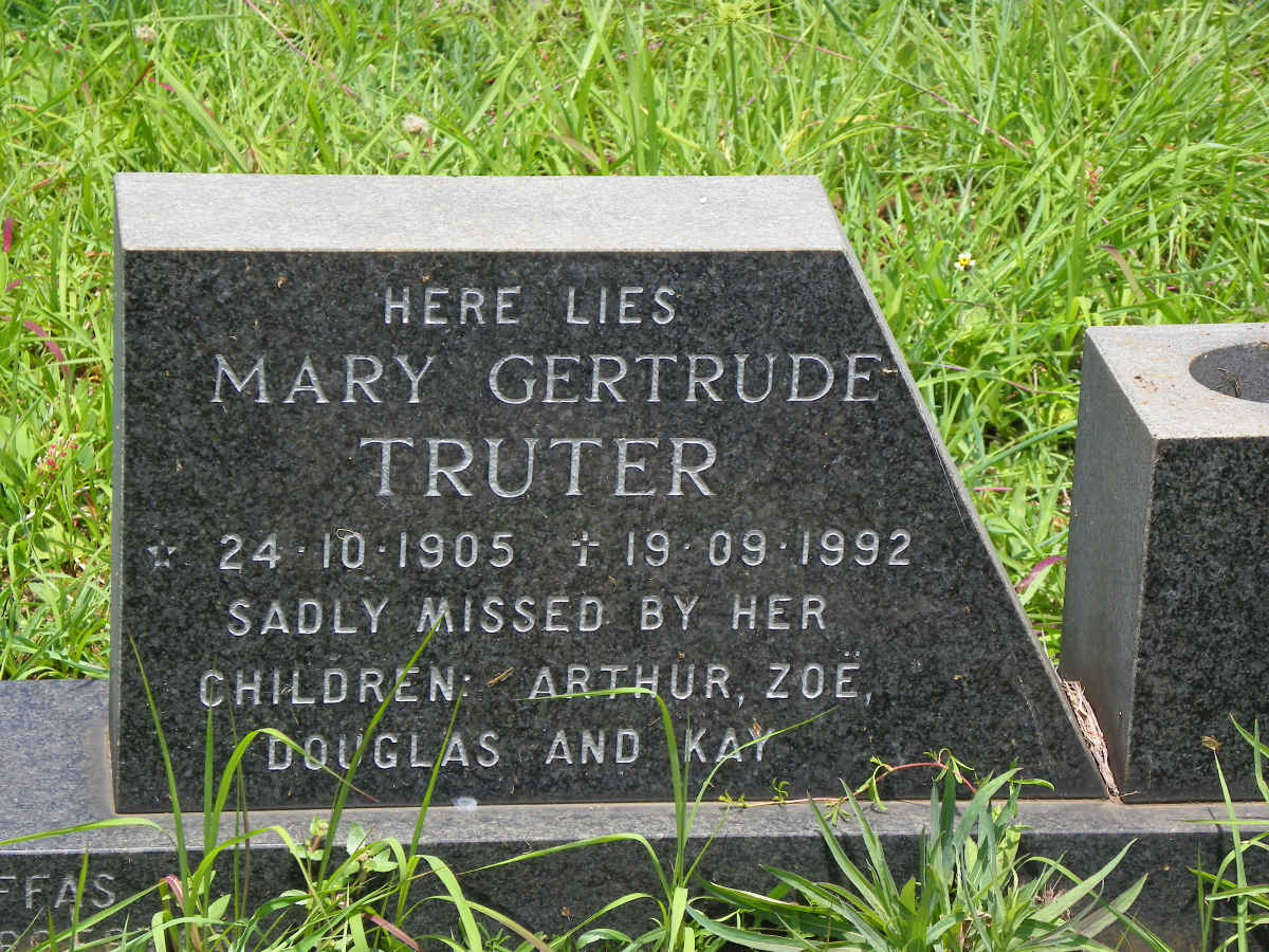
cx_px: 634
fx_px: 5609
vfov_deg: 9.7
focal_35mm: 153
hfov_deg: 12.9
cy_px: 476
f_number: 4.5
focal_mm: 27.2
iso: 64
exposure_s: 1/320
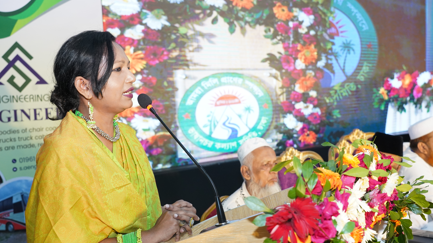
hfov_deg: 48.4
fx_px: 482
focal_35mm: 42
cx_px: 216
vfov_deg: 28.3
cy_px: 131
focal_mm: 40
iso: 4000
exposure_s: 1/125
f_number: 5.6
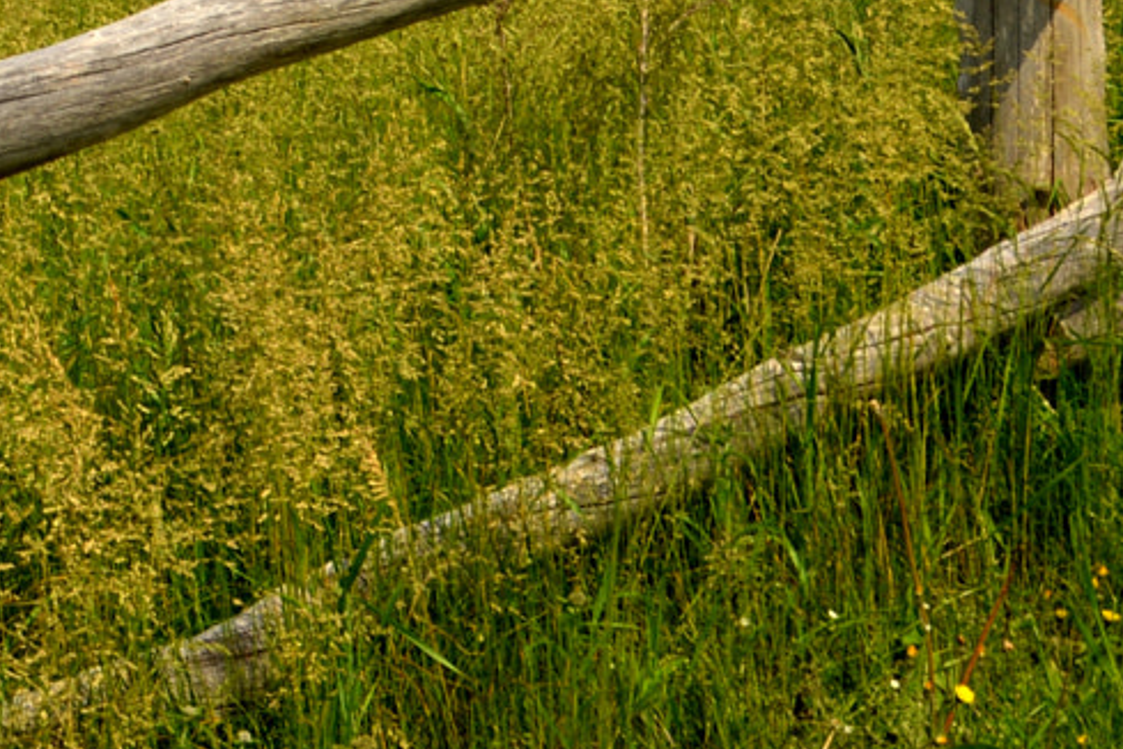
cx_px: -489
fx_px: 4180
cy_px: -534
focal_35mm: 134
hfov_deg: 14.4
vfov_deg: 9.8
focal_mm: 32
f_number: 14
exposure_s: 1/125
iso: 100
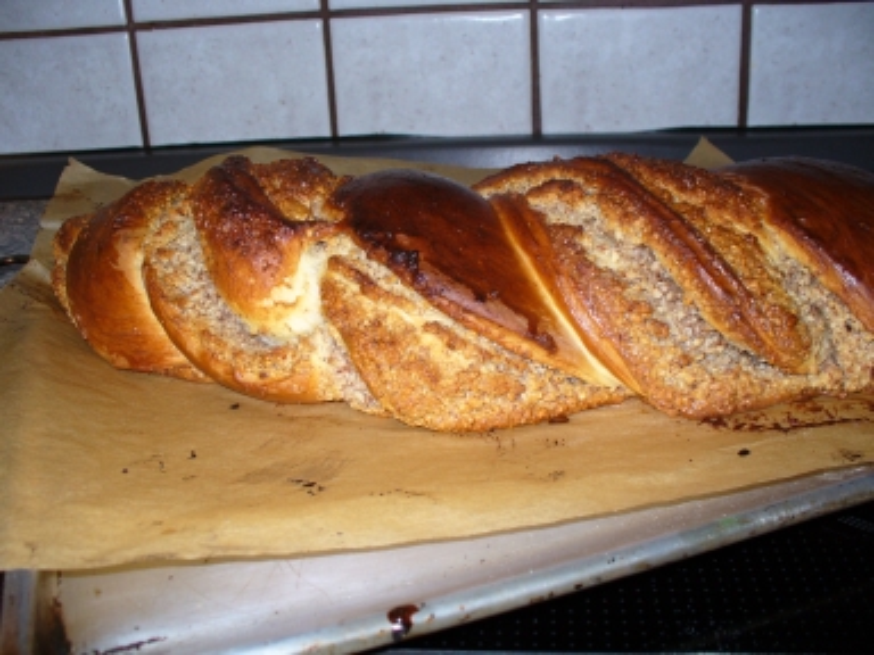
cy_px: 328
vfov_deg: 38.7
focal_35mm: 37
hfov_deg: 50.1
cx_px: 437
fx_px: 934
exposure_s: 1/60
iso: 100
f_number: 2.8
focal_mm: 6.1
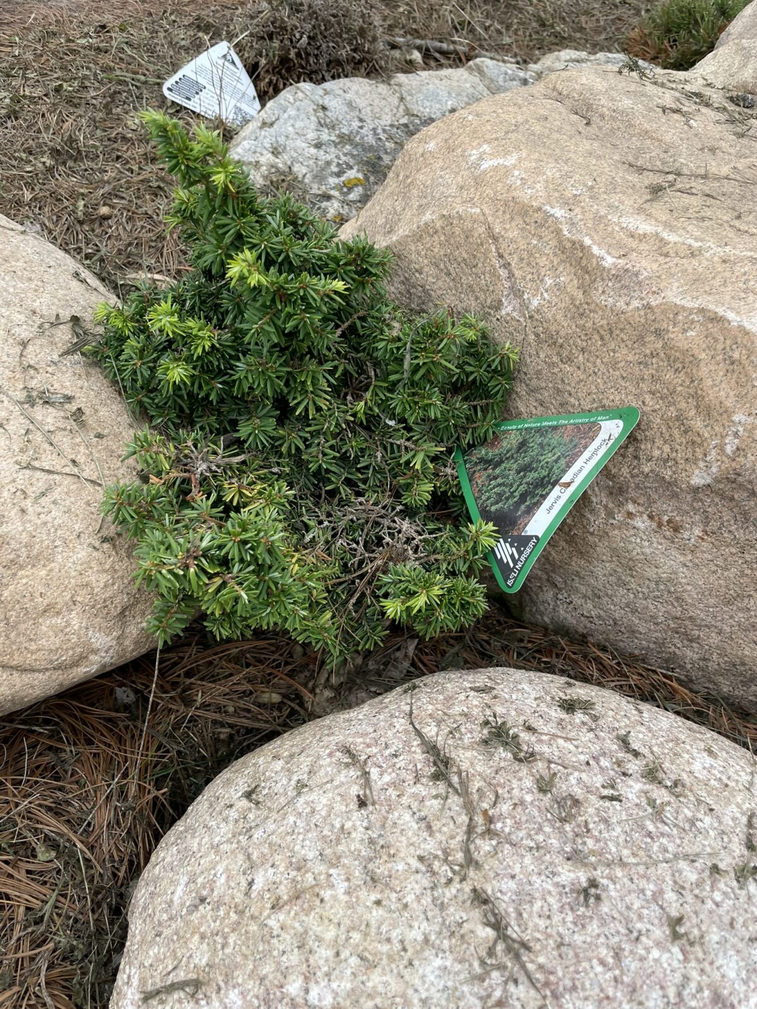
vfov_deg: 67.3
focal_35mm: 26
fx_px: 758
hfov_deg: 53.1
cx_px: 378
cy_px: 504
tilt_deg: -48.4
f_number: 1.6
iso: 32
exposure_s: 1/836
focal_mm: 4.2
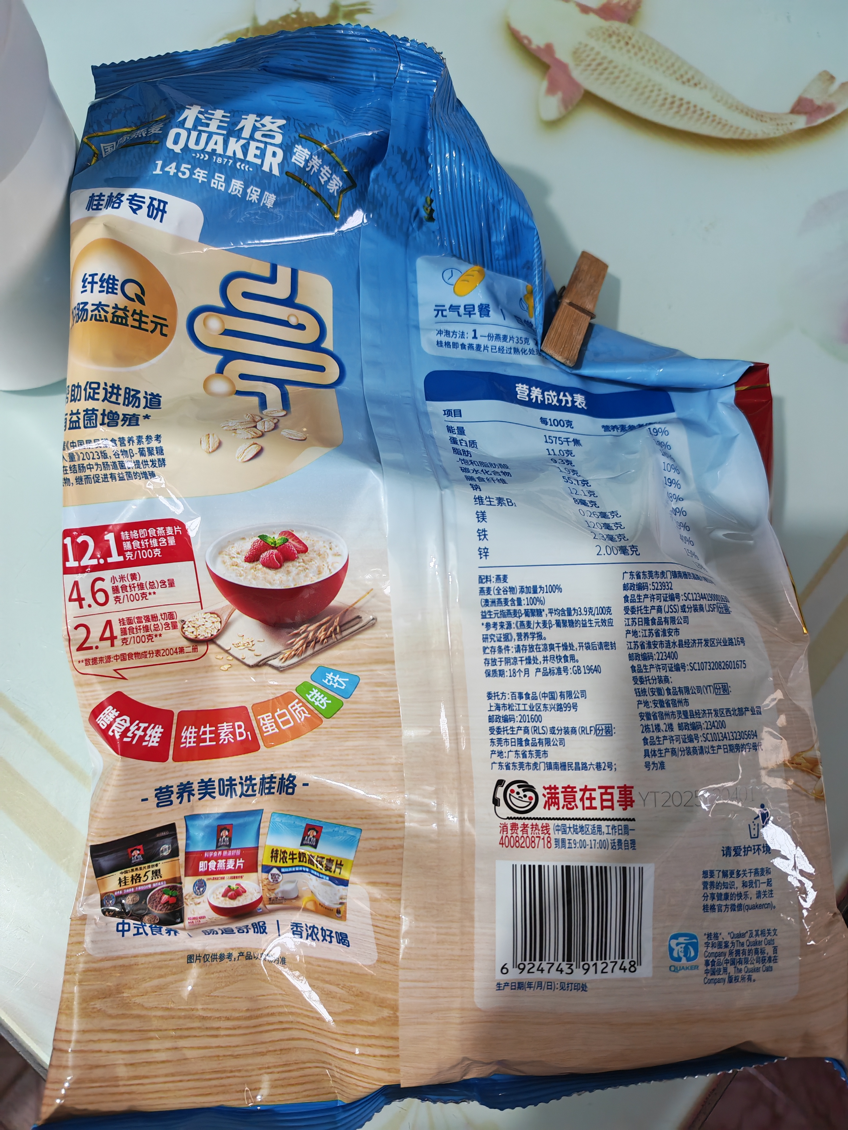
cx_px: 424
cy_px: 565
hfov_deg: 56.8
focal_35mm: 24
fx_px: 784
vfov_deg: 71.6
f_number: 1.9
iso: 2000
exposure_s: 1/50
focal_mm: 6.12
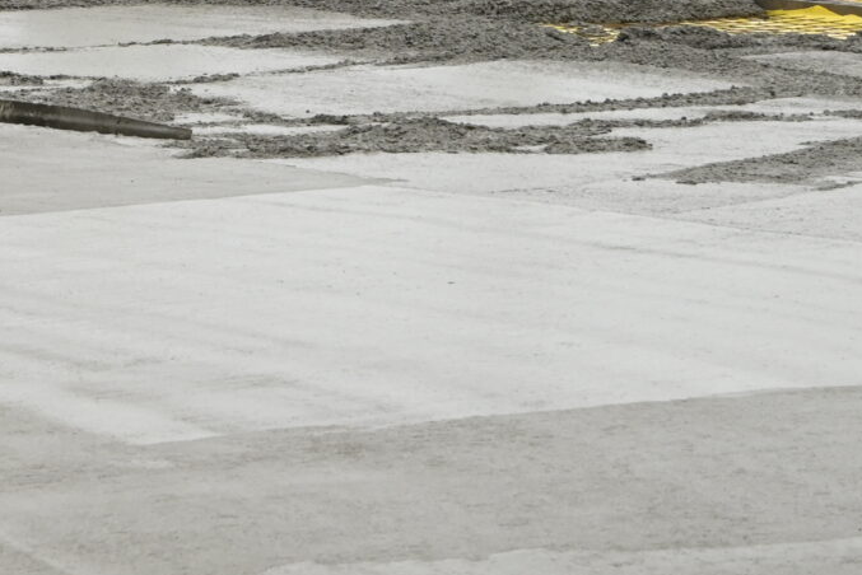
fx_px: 4527
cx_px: -388
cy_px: -293
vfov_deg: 7.2
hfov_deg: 10.5
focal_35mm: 189
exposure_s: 1/50
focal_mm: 50
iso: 400
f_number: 6.3
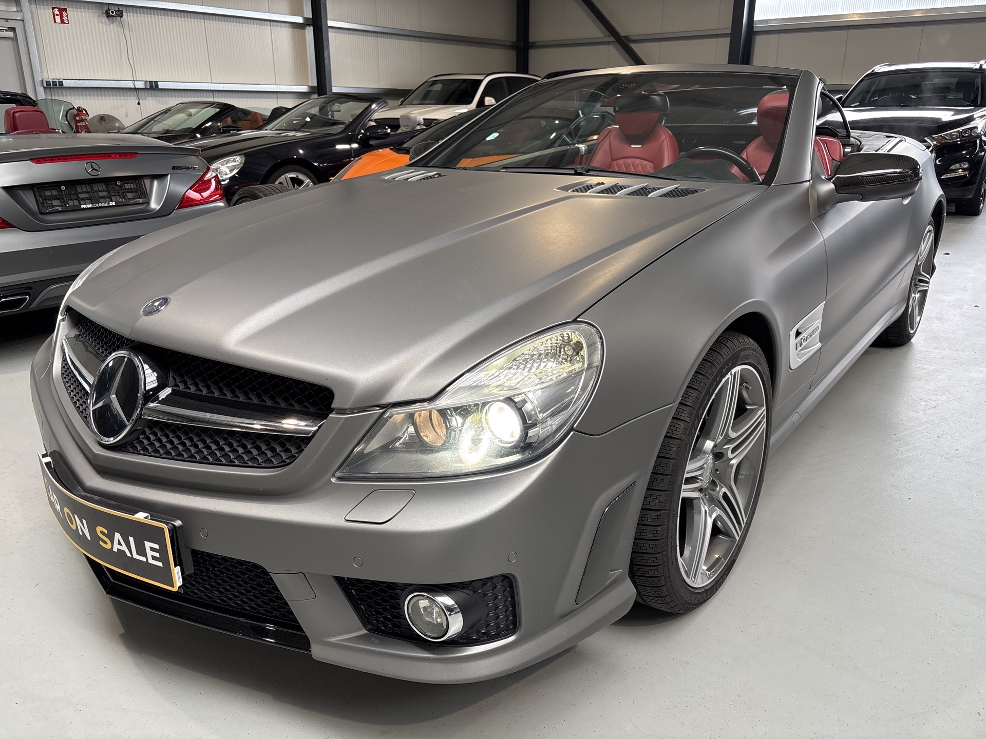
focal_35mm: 26
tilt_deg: -18.7
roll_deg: -0.6
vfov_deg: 53.1
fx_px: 741
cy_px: 370
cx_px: 493
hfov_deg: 67.3
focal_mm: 5.96
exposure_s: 1/100
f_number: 1.6
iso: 80
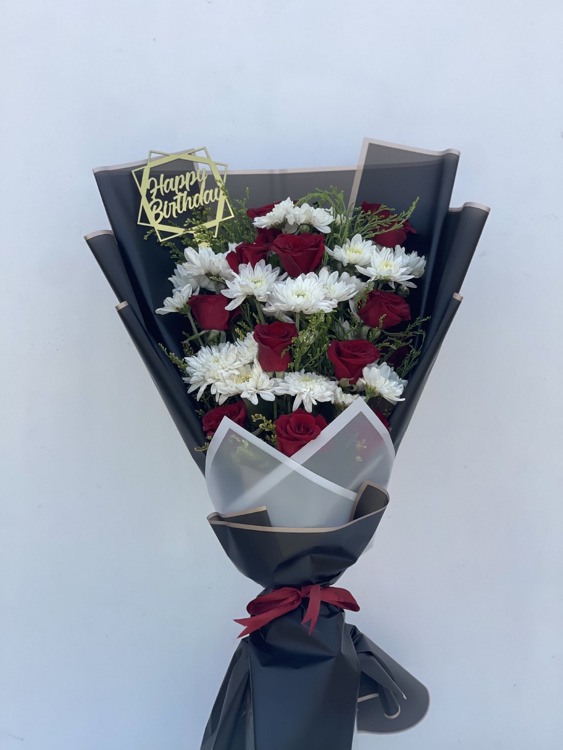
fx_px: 1388
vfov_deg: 30.3
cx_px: 282
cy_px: 375
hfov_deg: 22.9
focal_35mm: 64
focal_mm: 7.5
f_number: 2.2
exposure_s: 1/661
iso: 32
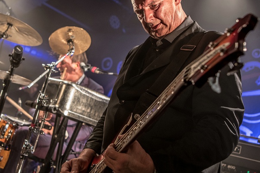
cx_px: 127
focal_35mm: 61
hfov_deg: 32.9
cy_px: 73
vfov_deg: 22.2
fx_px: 440
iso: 640
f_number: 2.8
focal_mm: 34
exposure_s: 1/125
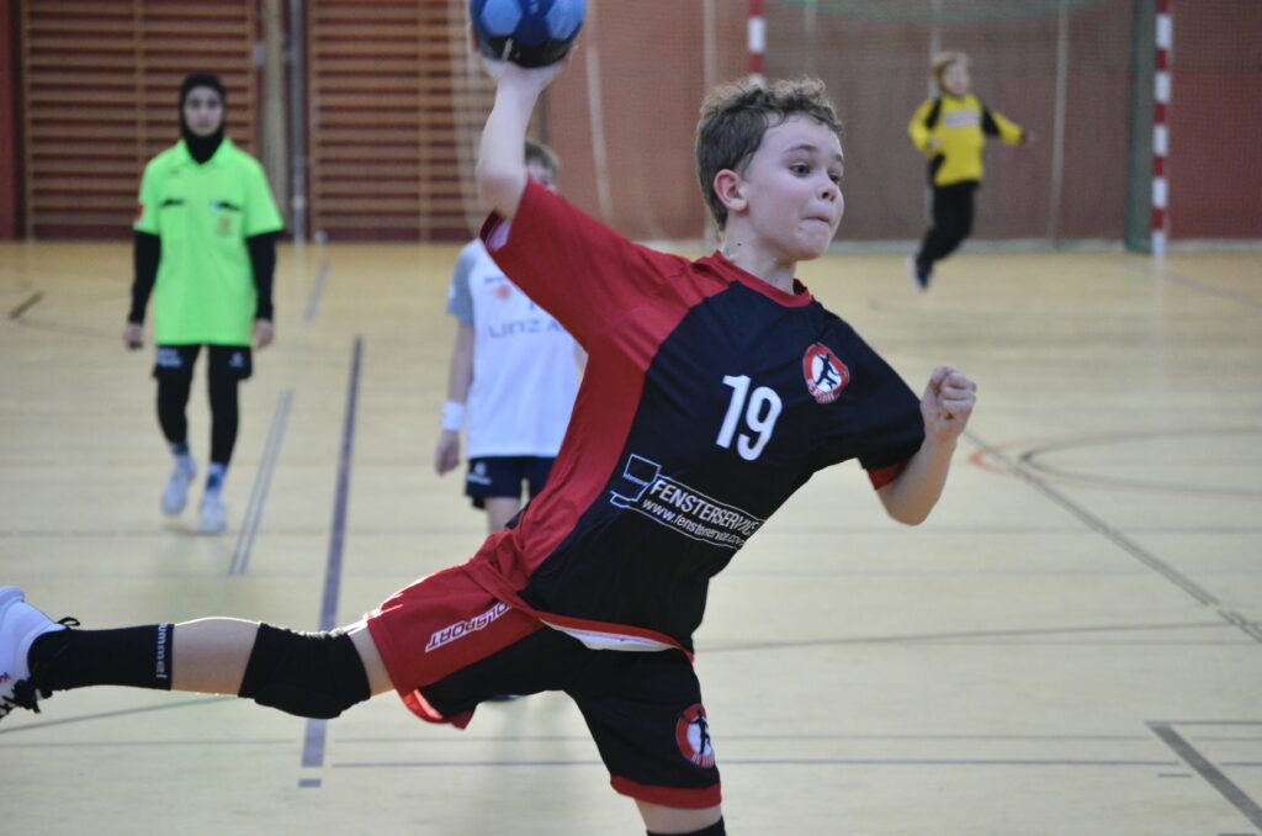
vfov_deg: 9.1
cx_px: 631
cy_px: 418
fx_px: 5247
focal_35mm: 150
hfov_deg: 13.7
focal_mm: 100
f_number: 4.5
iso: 1600
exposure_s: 1/320
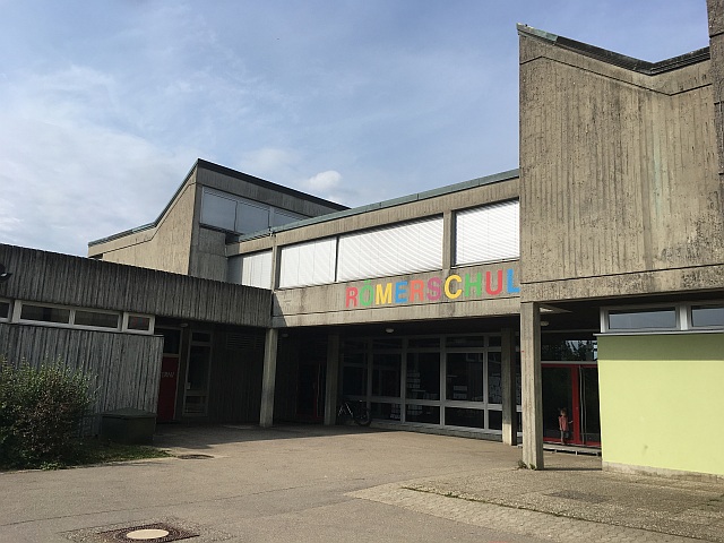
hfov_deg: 61.7
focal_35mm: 29
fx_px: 607
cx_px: 362
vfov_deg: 48.2
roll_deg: -1.6
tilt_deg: +9.5
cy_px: 272
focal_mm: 4.15
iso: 25
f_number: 2.2
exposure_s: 1/2024
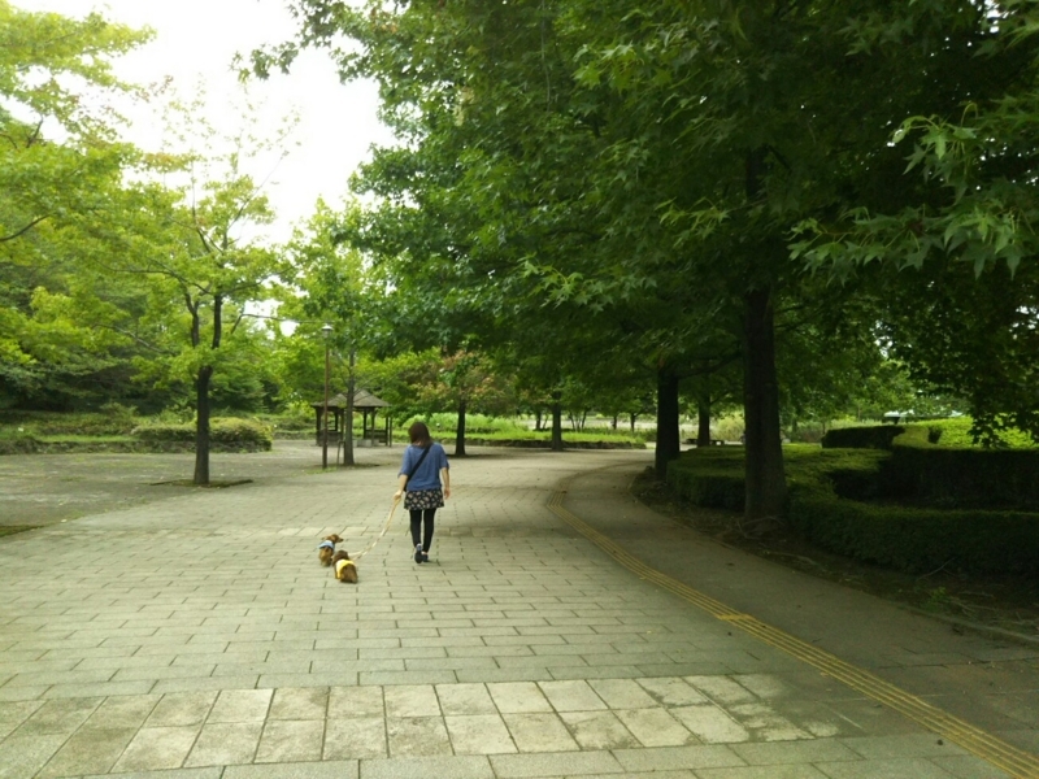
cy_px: 390
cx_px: 520
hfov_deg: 60.0
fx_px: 900
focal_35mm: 30
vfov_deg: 46.8
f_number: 2.2
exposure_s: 1/120
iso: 125
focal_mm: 4
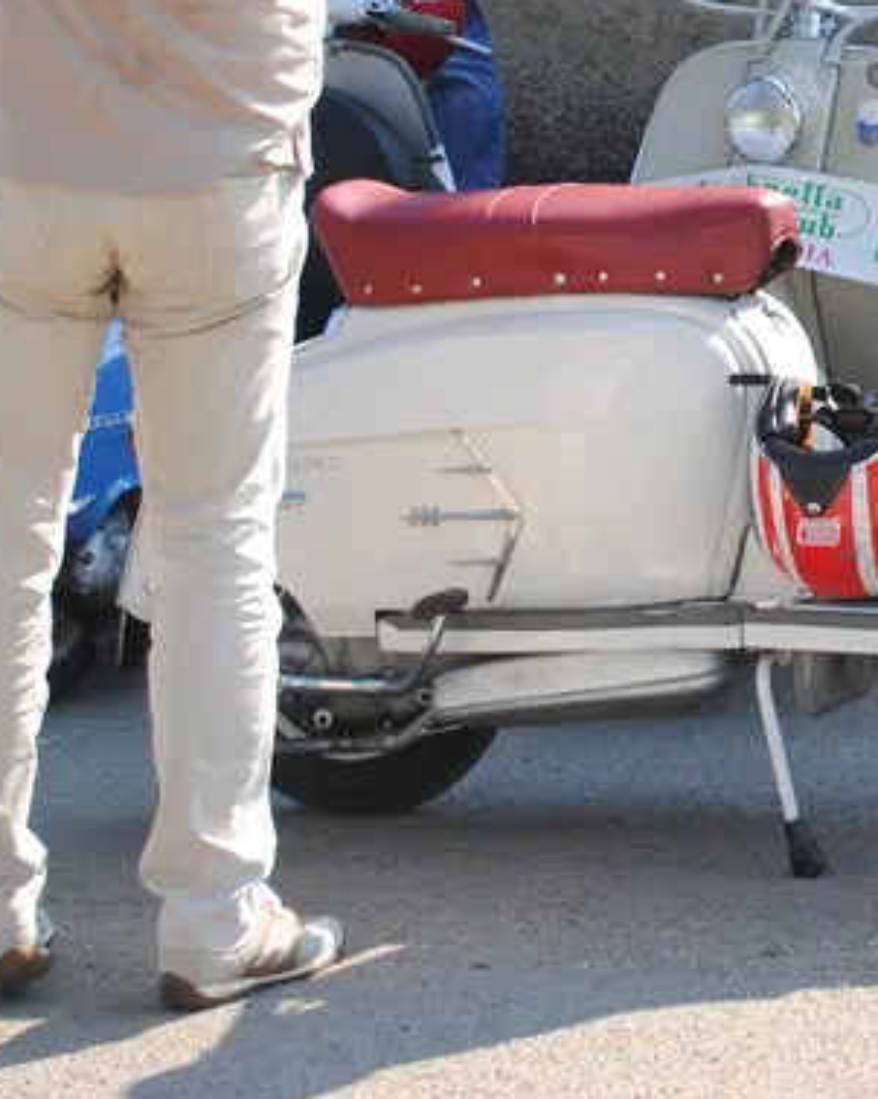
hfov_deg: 9.5
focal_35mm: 156
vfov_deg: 12.2
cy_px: -51
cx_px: 1443
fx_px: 5087
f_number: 5.6
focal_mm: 35
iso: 100
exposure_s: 1/125
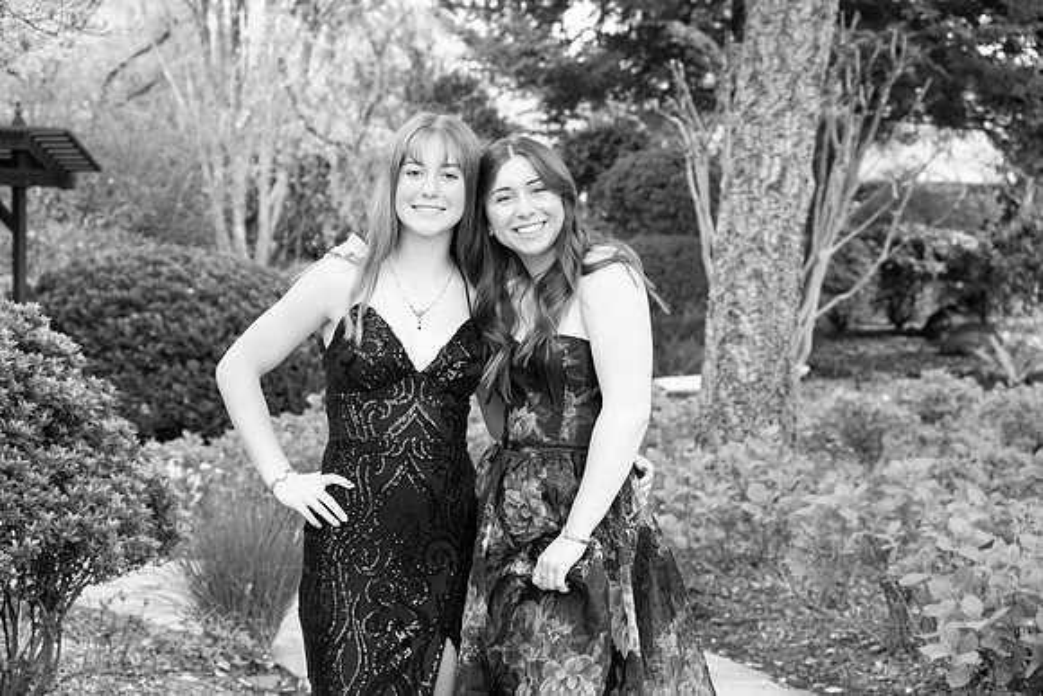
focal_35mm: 79
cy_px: 348
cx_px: 522
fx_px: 2289
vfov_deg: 17.3
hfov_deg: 25.7
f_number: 7.1
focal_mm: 79
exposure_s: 1/400
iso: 1250
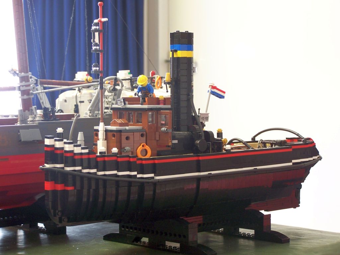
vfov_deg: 15.7
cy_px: 128
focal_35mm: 94
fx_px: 923
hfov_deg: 20.9
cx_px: 170
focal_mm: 15.6
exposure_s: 1/2
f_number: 3.2
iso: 80
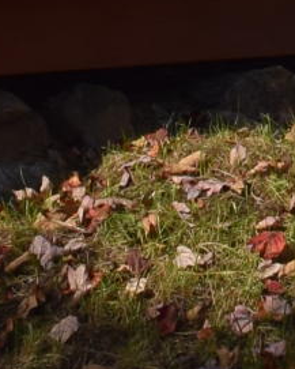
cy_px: -769
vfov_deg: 4.7
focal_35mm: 389
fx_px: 4245
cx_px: 737
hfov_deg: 3.9
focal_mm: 25
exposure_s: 1/200
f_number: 11
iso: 100
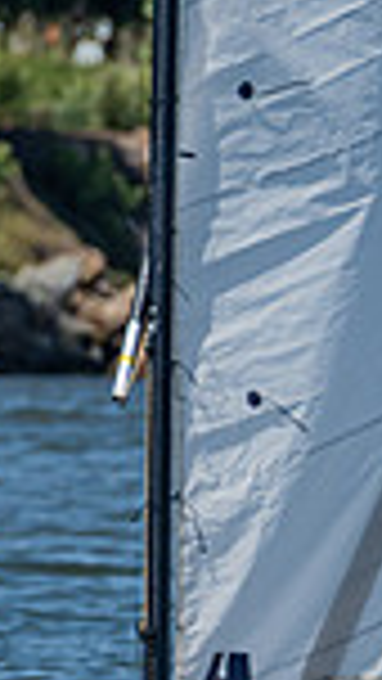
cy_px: 665
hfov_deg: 0.7
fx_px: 29821
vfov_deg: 1.3
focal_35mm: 1657
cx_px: 446
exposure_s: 1/1250
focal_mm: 300
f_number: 8
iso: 250
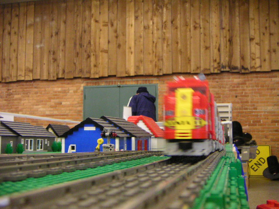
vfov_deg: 30.9
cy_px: 104
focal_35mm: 47
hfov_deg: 40.4
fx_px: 379
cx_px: 140
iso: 400
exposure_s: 1/30
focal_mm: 6.2
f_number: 3
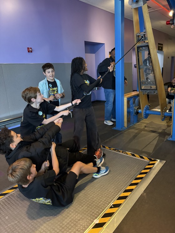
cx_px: 88
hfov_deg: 53.1
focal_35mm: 26
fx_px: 175
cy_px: 116
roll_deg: -1.3
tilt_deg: -10.6
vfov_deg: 67.3
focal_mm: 5.96
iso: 500
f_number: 1.6
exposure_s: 1/60
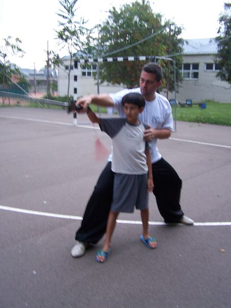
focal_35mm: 38
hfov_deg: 37.7
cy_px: 154
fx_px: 338
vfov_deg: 49.0
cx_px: 116
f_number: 2.8
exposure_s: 1/10
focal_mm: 6.3
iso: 160
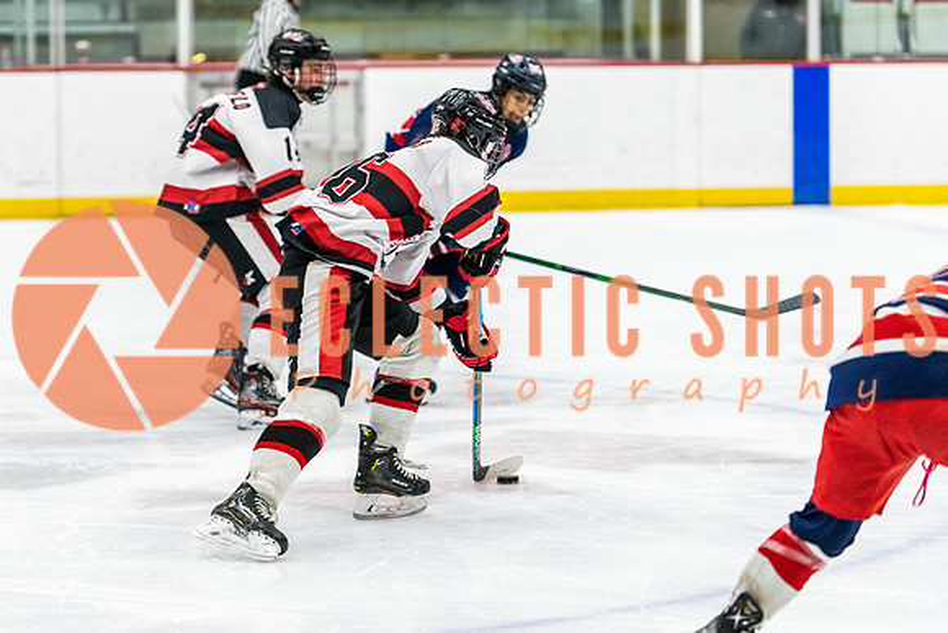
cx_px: 374
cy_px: 317
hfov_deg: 13.1
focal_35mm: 156
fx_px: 4117
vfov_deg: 8.8
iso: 2500
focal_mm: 125
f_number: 2.8
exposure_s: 1/640
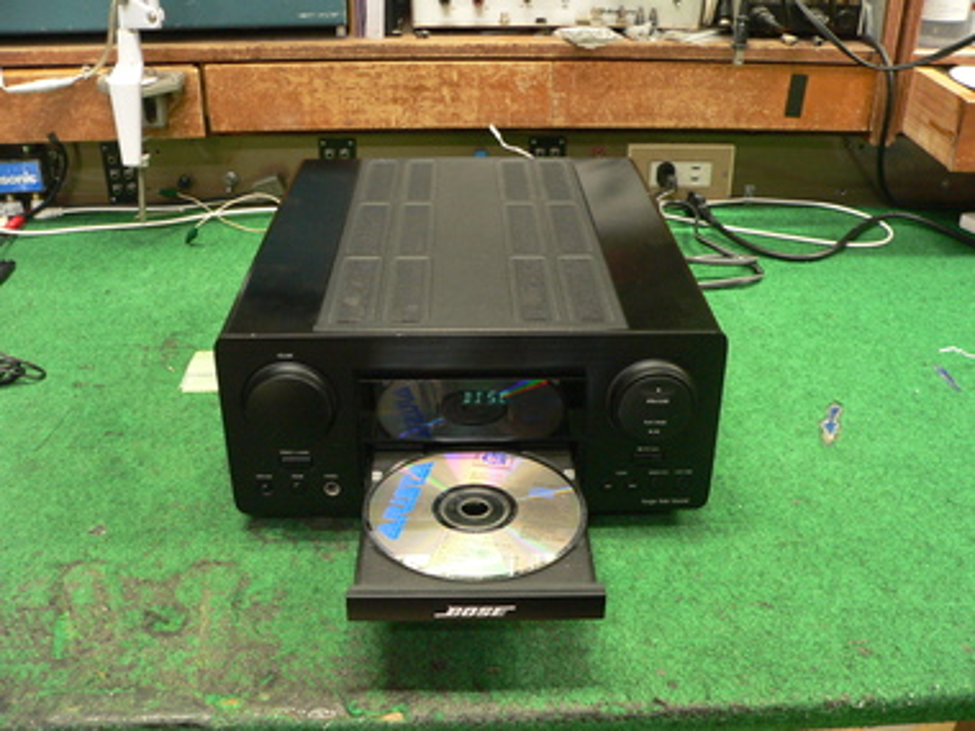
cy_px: 366
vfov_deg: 39.7
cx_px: 488
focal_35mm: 36
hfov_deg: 51.4
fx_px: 1014
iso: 200
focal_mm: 6
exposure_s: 1/8
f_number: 2.8
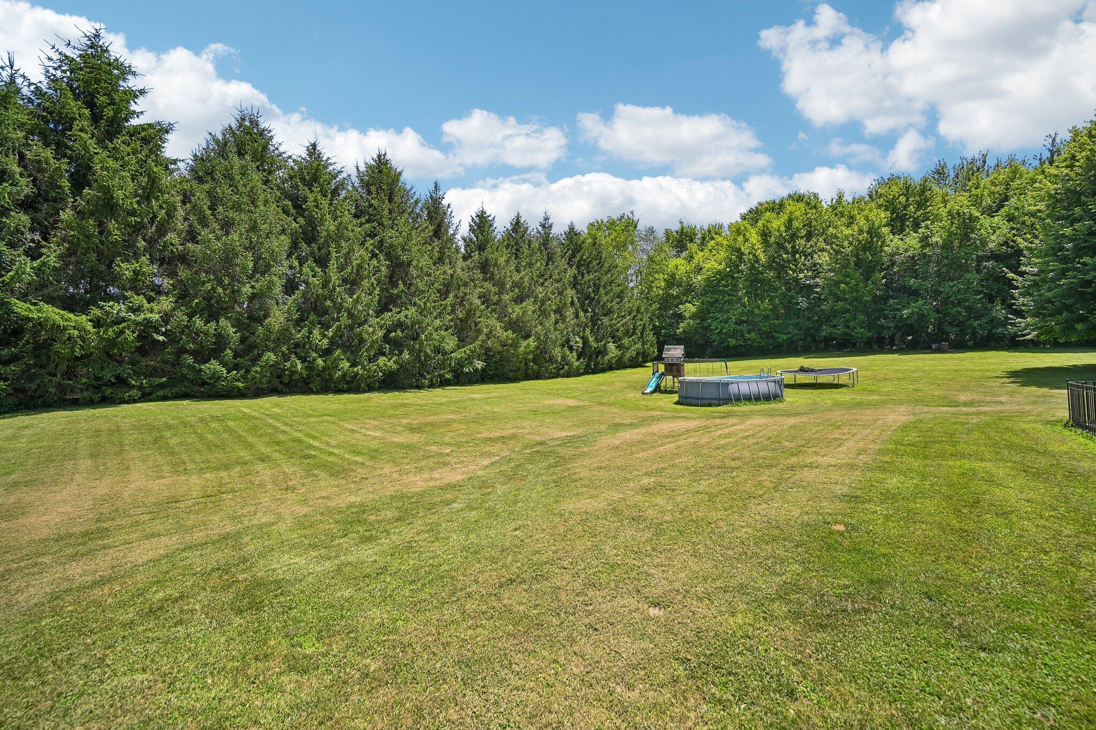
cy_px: 365
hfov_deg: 104.3
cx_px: 548
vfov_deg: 81.2
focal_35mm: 14
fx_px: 426
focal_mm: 14
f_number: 4
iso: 400
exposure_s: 1/1500
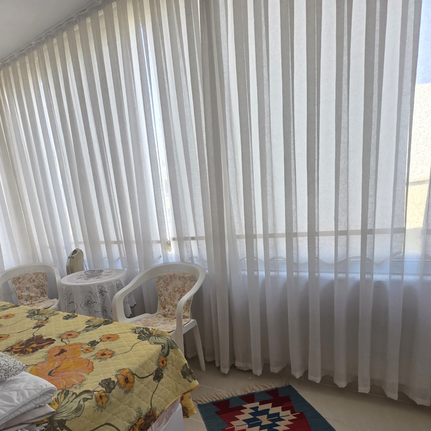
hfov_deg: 70.6
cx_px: 155
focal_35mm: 21
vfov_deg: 70.7
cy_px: 275
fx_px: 296
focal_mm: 2.2
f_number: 1.9
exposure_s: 1/100
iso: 20
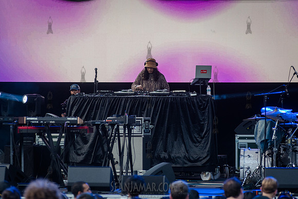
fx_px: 1824
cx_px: 150
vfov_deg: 6.2
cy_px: 91
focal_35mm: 220
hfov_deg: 9.3
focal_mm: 200
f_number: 4
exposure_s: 1/800
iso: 2000
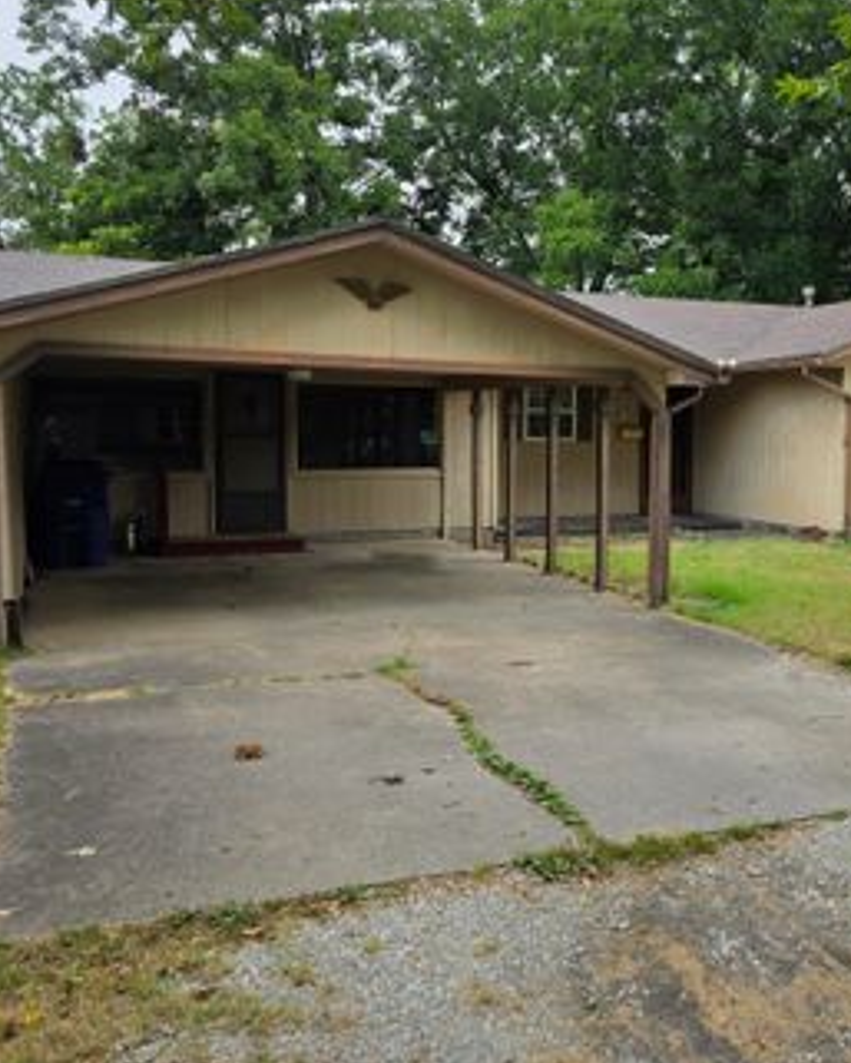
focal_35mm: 35
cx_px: 613
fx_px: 1101
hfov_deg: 41.3
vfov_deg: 51.4
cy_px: 472
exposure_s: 1/2503
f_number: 1.7
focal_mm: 6.3
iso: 80
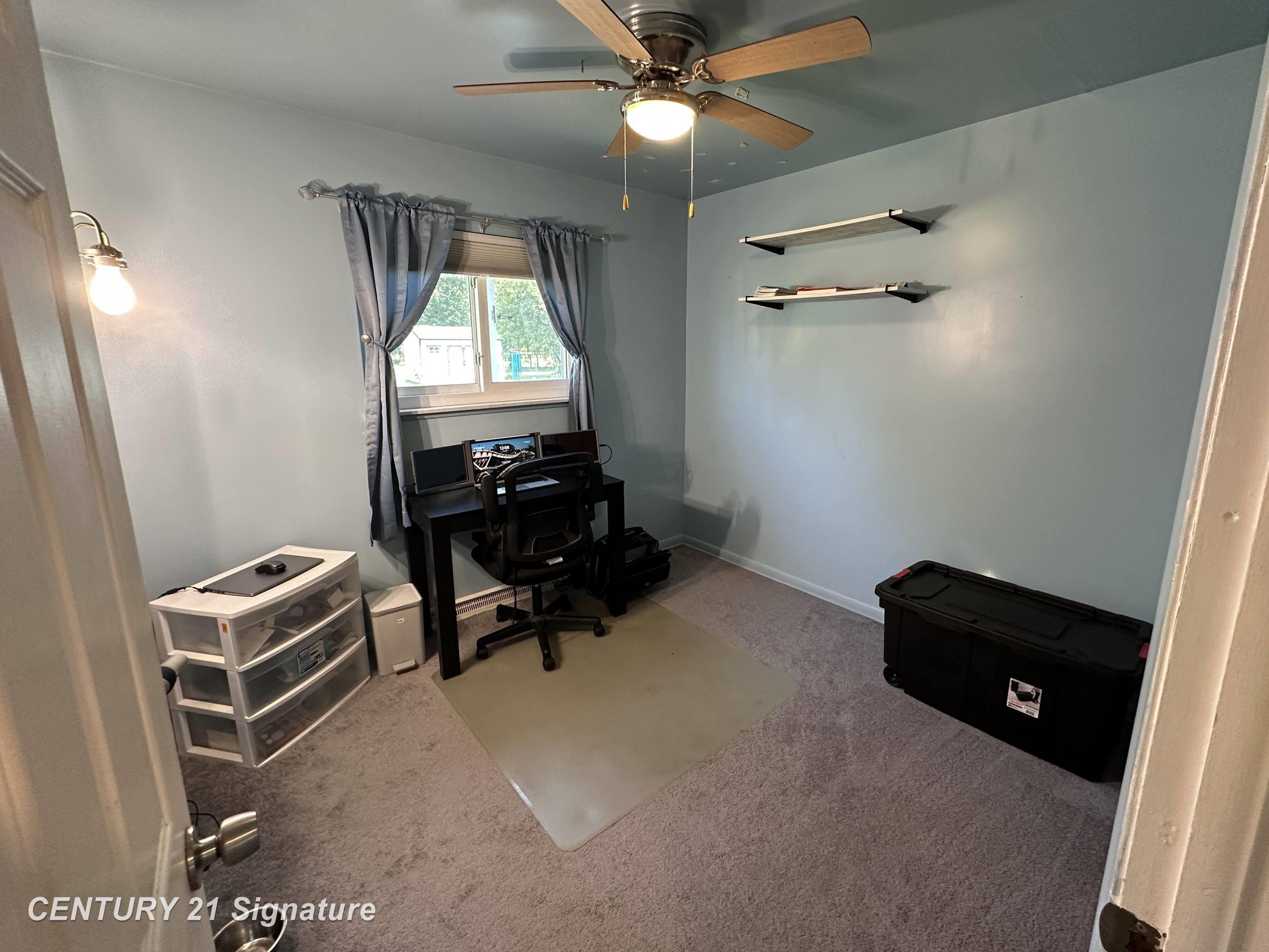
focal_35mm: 15
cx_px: 667
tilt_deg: -10.7
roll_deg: +0.3
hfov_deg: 98.1
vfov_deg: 81.7
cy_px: 451
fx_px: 550
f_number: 2.2
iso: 200
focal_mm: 2.22
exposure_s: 1/60
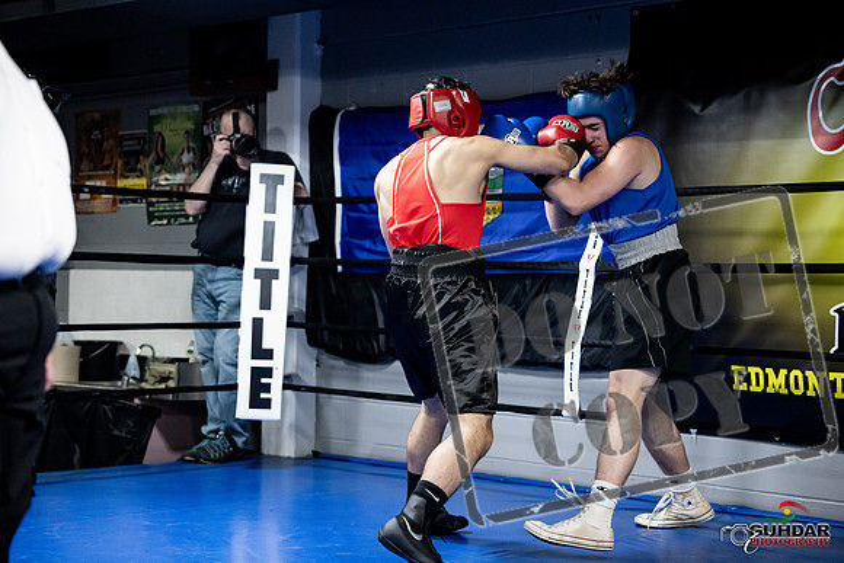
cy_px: 282
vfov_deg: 19.5
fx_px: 1641
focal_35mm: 70
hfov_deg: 28.8
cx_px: 422
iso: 8000
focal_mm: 70
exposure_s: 1/1000
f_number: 2.8
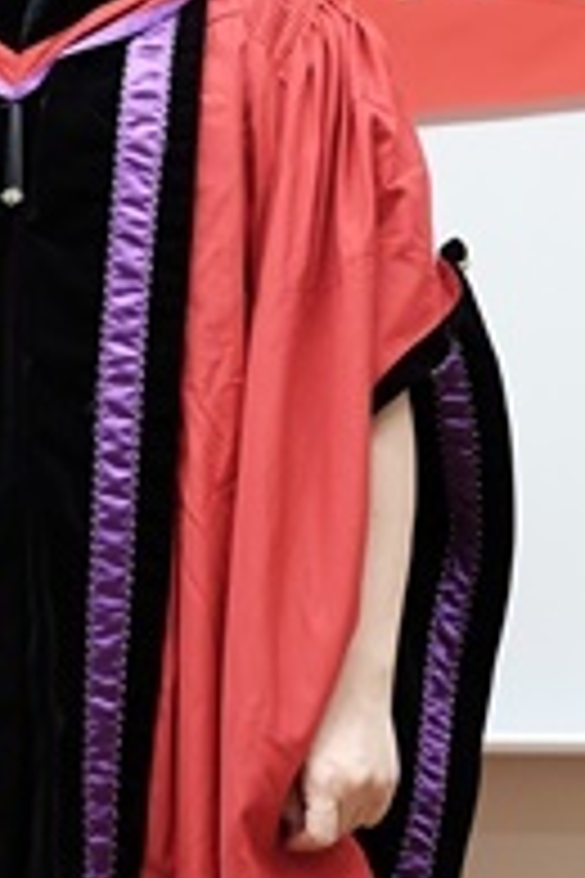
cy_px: 563
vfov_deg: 13.6
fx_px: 3680
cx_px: -306
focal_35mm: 151
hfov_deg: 8.9
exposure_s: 1/110
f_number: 3.6
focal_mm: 32.9
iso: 1600
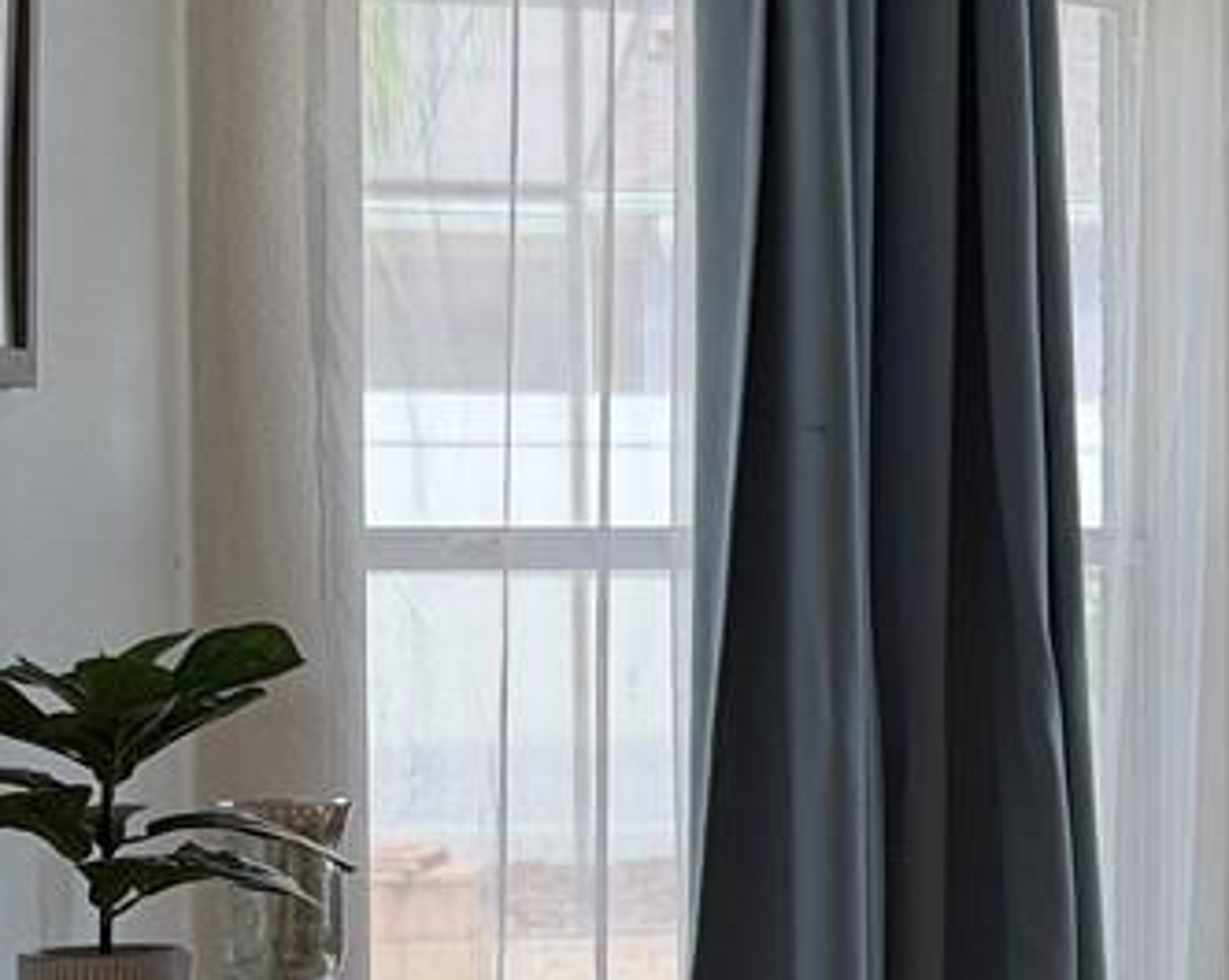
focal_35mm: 113
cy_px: 658
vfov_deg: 13.6
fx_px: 4107
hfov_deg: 14.2
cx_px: 2484
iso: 125
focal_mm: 6.76
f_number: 1.78
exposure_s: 1/203
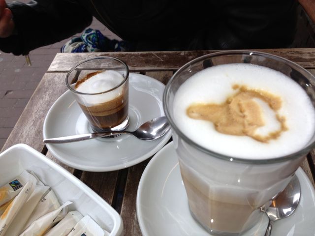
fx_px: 300
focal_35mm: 33
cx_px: 158
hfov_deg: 55.4
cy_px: 118
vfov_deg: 42.9
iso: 50
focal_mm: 4.13
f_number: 2.4
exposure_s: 1/169
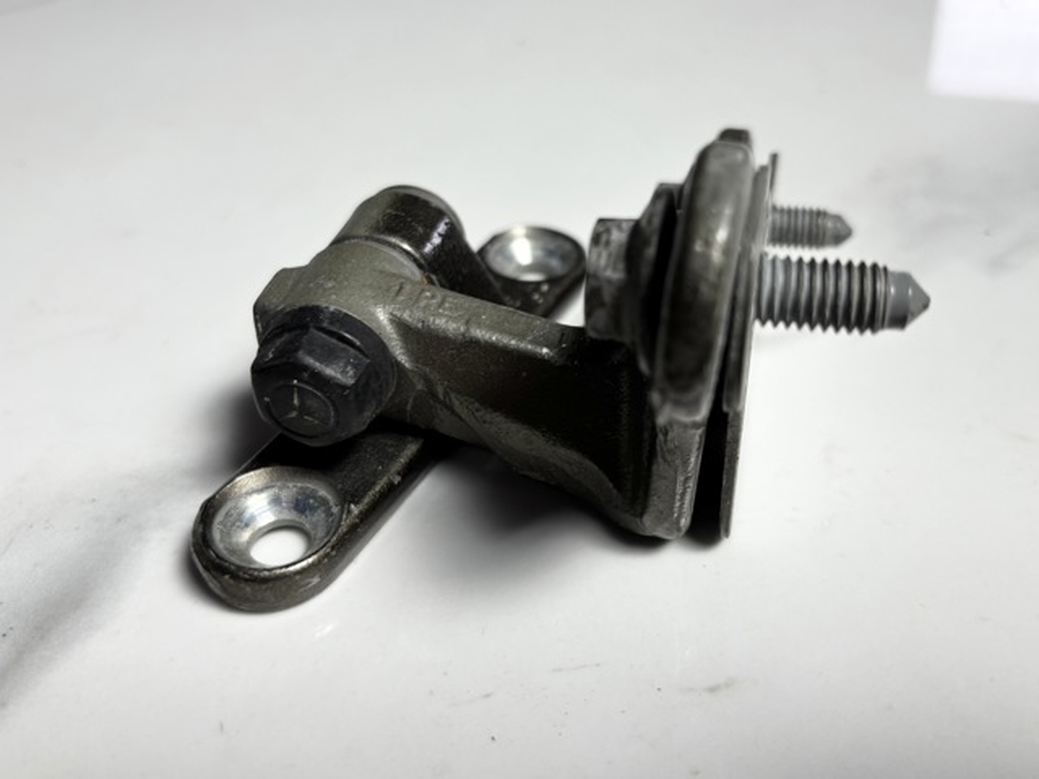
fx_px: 780
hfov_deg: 67.3
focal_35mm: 26
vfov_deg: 53.1
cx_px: 520
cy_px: 390
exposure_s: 1/100
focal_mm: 5.96
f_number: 1.6
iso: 100
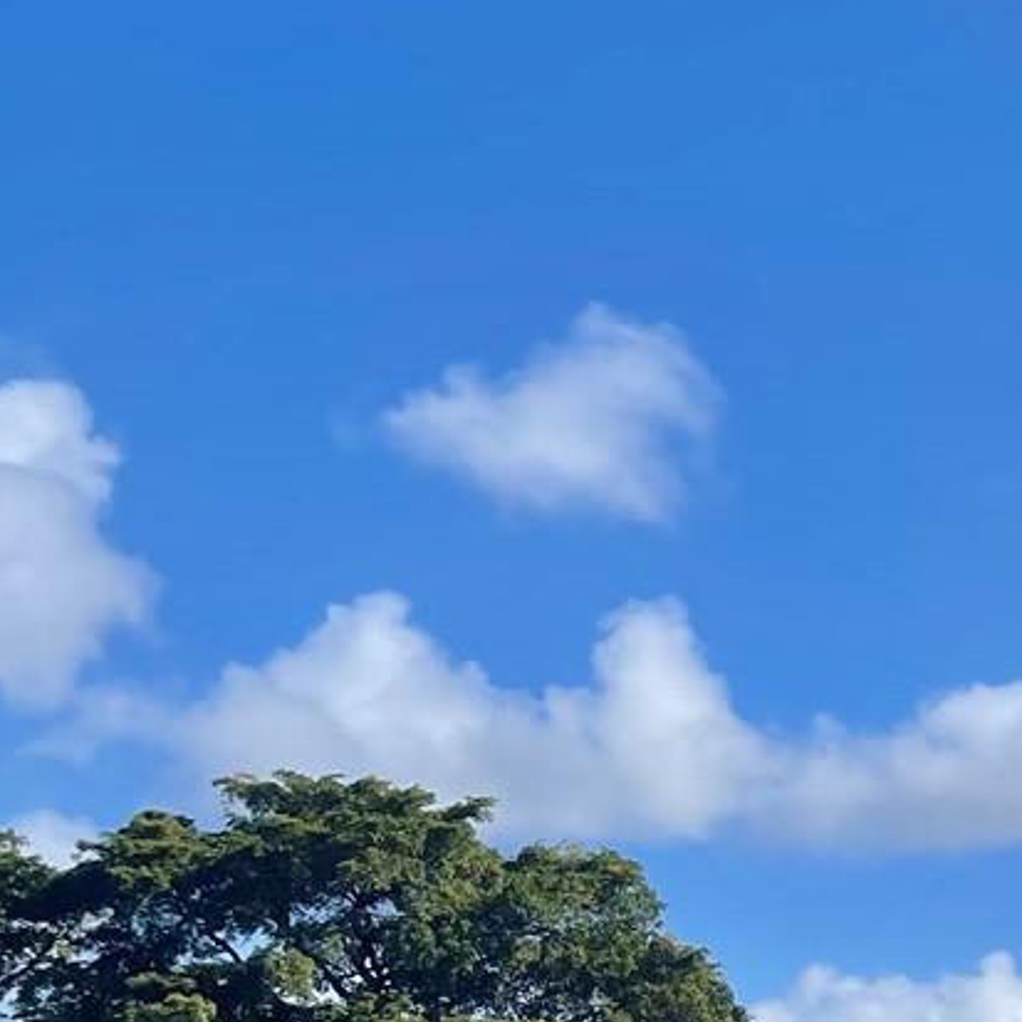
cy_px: 1255
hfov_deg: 17.1
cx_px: 1638
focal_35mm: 89
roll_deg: +0.7
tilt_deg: +1.6
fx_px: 2973
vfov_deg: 18.4
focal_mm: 5.1
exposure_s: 1/4049
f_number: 1.6
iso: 32
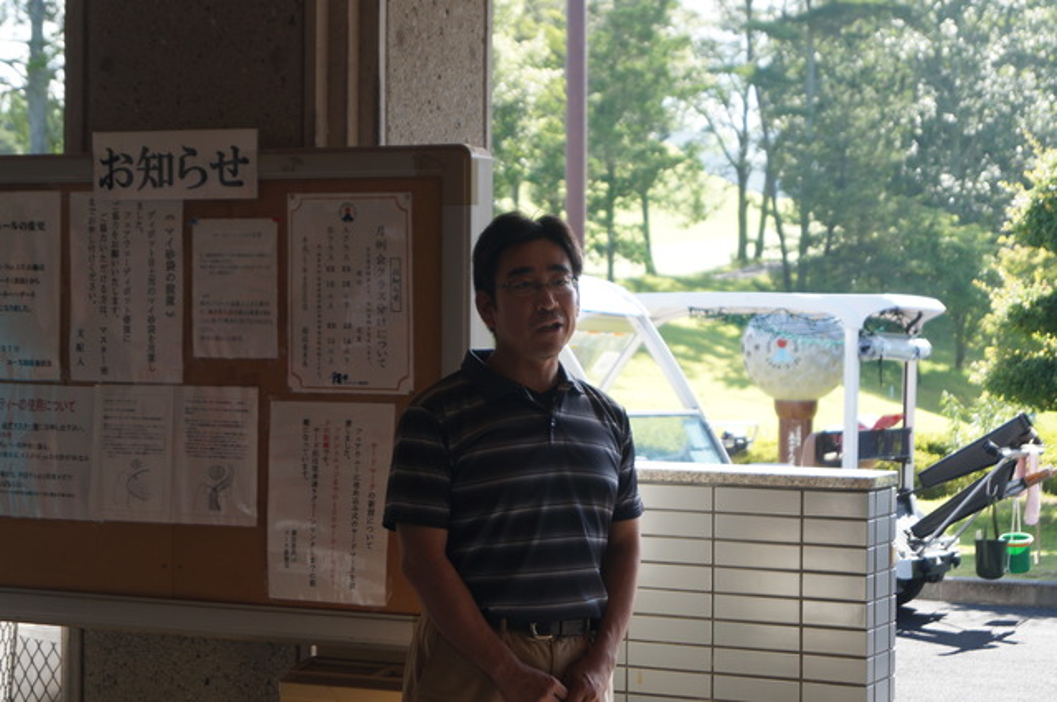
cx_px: 528
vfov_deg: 16.5
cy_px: 351
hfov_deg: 24.6
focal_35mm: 82
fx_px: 2419
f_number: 5.6
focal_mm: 55
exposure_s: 1/100
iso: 125
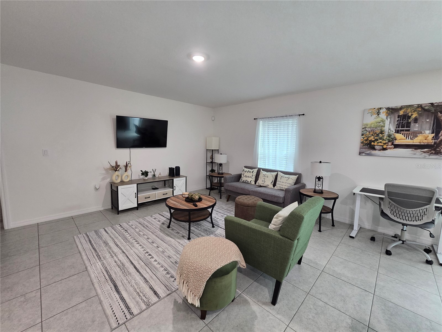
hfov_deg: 106.2
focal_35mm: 13
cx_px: 221
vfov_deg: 89.9
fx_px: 166
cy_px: 166
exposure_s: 1/60
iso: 200
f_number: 2.2
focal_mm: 2.2
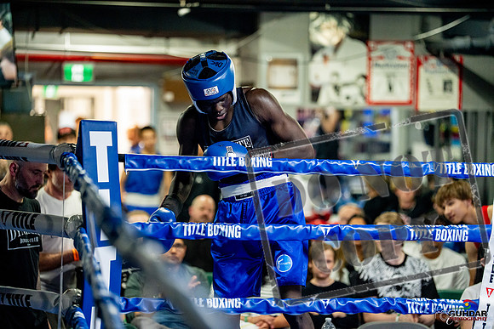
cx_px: 247
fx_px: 1372
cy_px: 164
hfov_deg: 20.4
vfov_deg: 13.7
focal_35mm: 100
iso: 6400
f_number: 2
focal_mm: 100
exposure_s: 1/1000
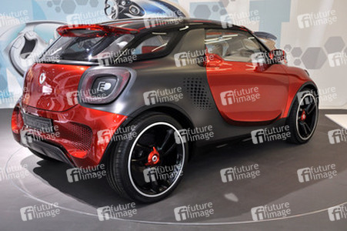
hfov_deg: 53.2
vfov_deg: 36.8
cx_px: 174
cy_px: 116
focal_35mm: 36
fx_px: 347
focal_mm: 24
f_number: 6.3
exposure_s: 1/125
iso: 640
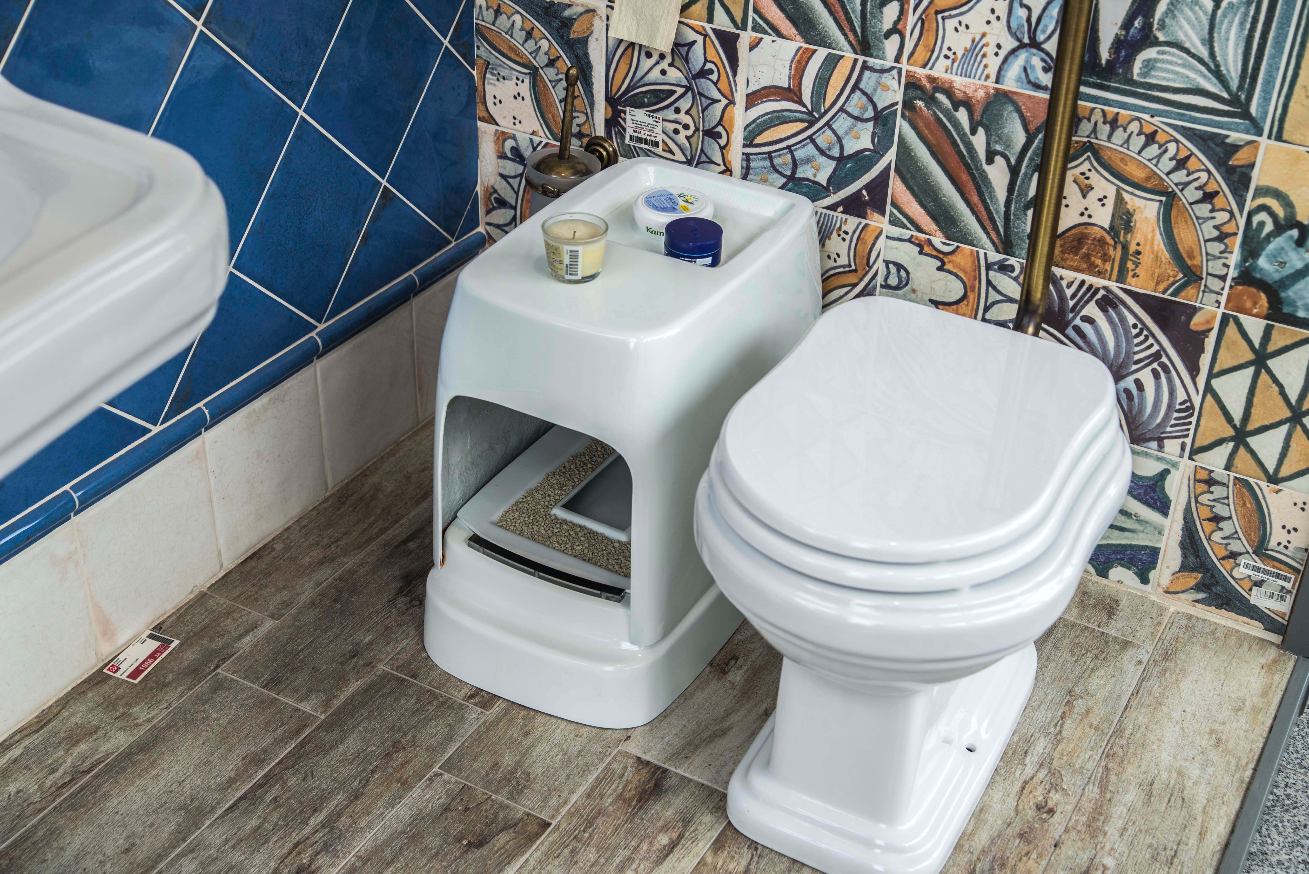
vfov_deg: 29.3
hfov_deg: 42.7
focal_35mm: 46
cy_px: 437
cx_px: 654
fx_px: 1673
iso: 250
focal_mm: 46
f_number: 5
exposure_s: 1/160
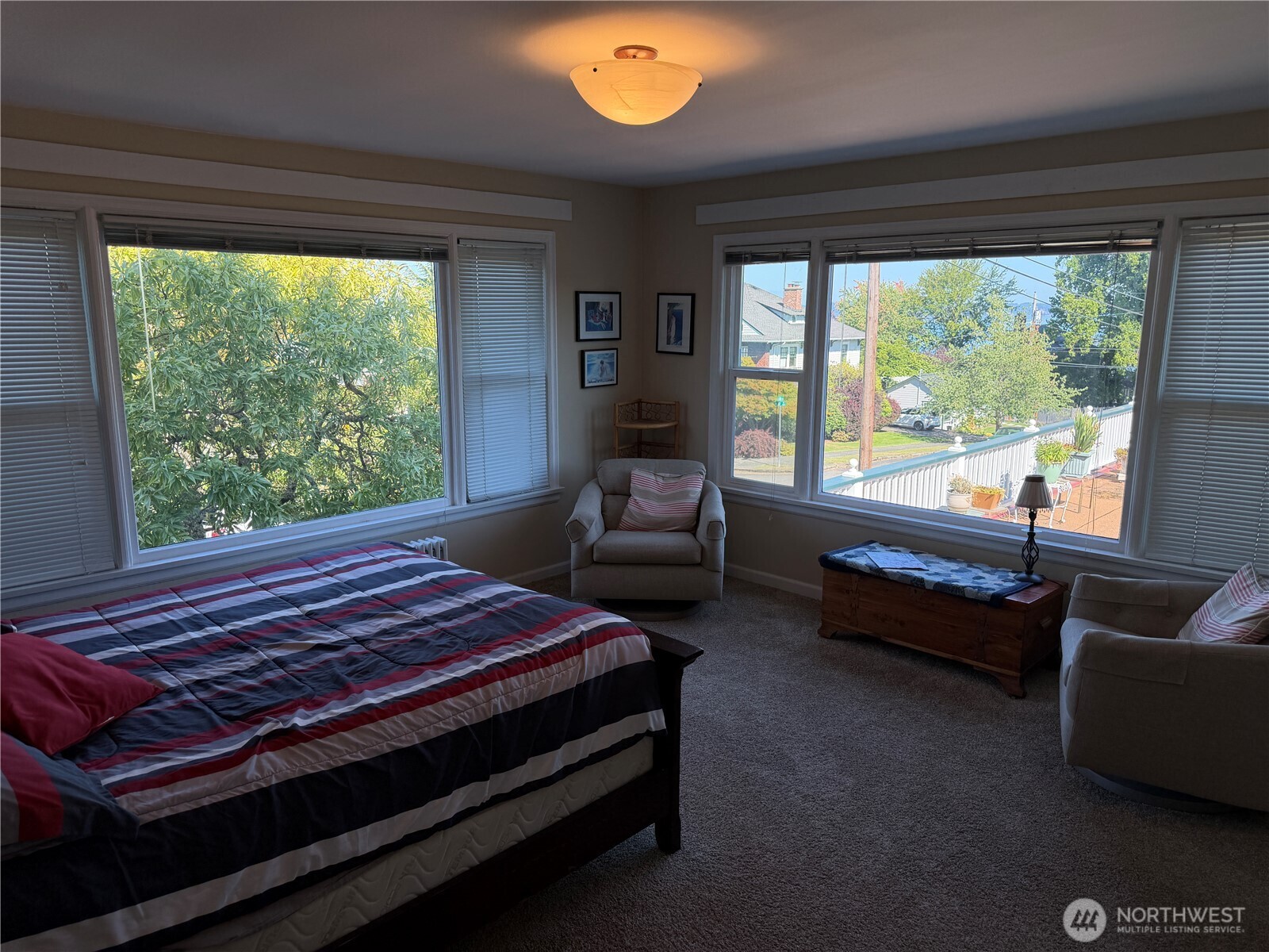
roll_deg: -0.2
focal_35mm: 24
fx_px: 880
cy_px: 476
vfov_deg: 56.8
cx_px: 634
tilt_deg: -11.0
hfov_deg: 71.6
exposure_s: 1/1060
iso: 80
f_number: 1.78
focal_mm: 6.76
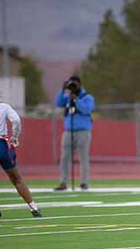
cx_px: 193
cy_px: 166
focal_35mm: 634
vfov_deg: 3.4
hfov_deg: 1.9
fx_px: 4184
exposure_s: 1/3200
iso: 4500
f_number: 2.8
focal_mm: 300
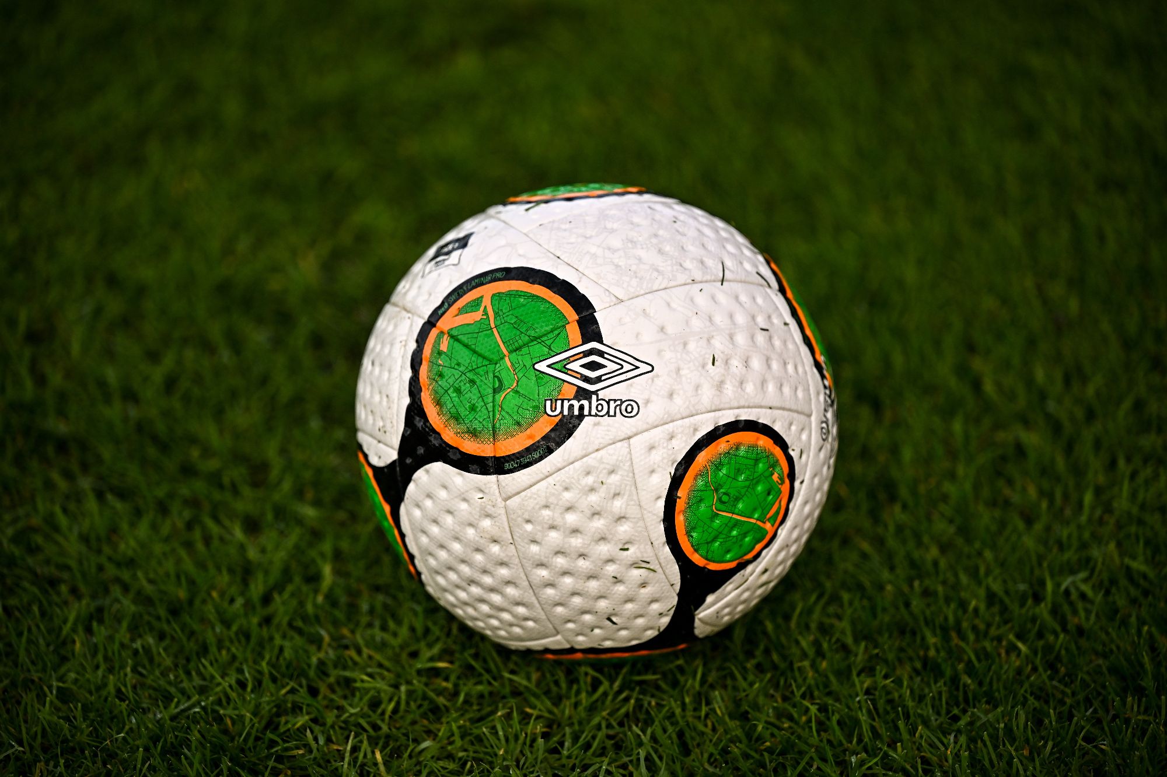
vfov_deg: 7.8
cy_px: 388
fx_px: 5671
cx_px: 584
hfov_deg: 11.7
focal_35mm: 175
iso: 500
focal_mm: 175
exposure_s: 1/6400
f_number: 2.8
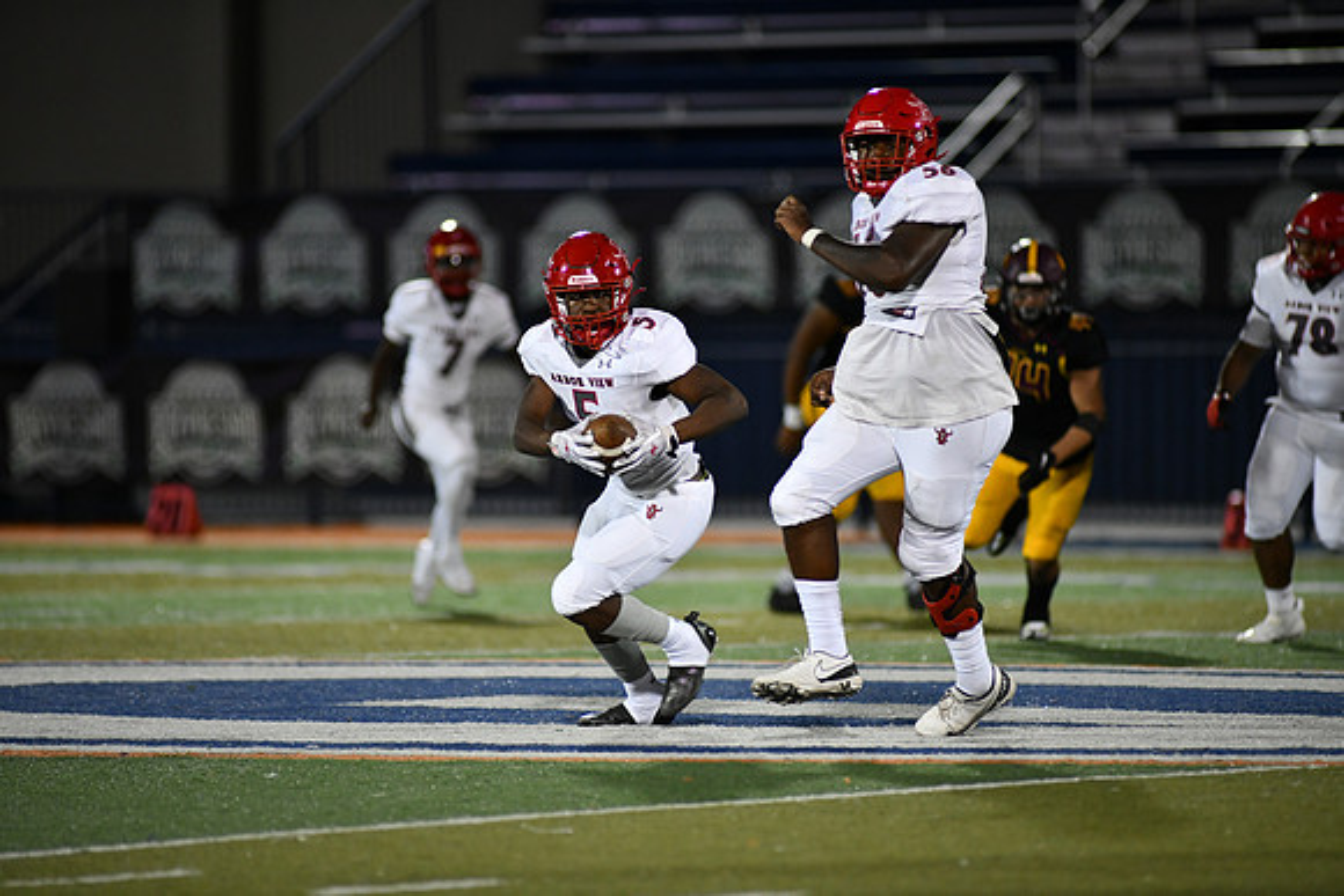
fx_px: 11202
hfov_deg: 6.9
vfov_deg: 4.6
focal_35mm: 300
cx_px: 672
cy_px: 448
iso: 2000
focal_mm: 300
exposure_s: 1/1000
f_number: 2.8
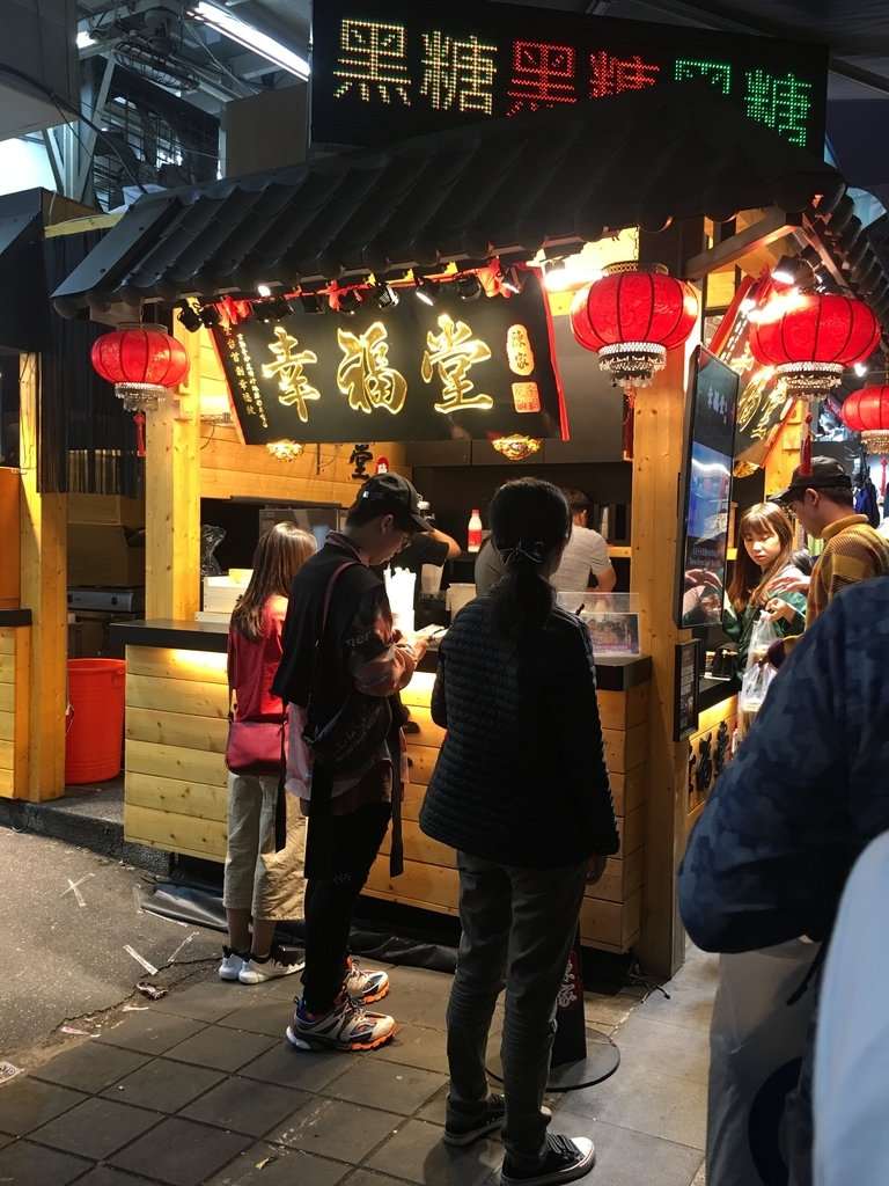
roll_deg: -1.3
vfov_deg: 61.7
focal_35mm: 29
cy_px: 593
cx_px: 444
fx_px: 993
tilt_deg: -2.2
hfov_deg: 48.2
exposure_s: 1/15
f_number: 2.2
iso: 40
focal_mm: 4.15
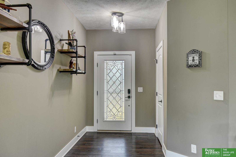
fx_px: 187
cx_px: 118
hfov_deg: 64.6
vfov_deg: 45.7
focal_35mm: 28
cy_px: 78
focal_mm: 19
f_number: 8
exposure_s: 1/10
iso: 400
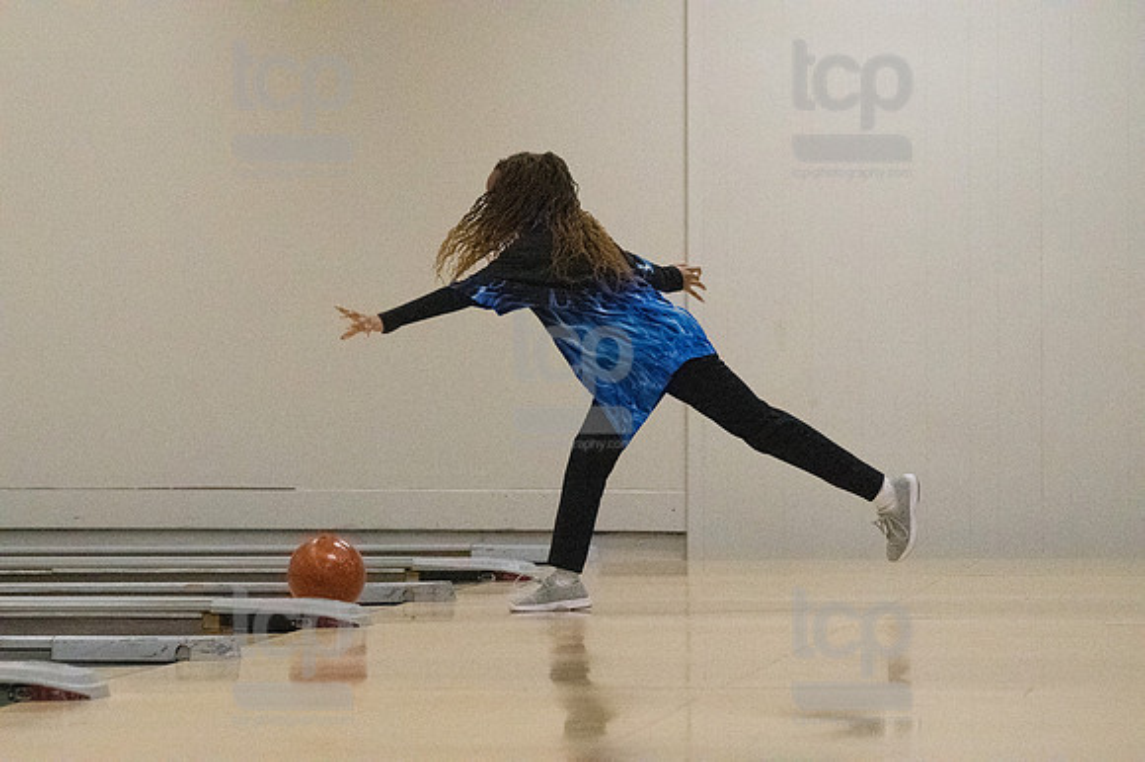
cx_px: 572
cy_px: 381
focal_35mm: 195
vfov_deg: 7.0
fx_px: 6198
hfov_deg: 10.6
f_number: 4
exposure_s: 1/1250
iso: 10000
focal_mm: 130
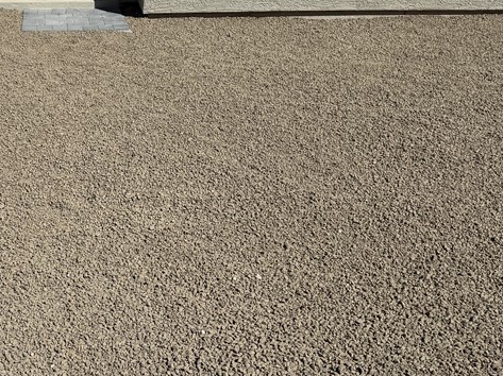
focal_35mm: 52
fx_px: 755
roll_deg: -0.2
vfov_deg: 28.0
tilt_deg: -24.1
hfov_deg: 35.2
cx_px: 71
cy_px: 191
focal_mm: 6.76
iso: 80
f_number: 1.78
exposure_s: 1/11905
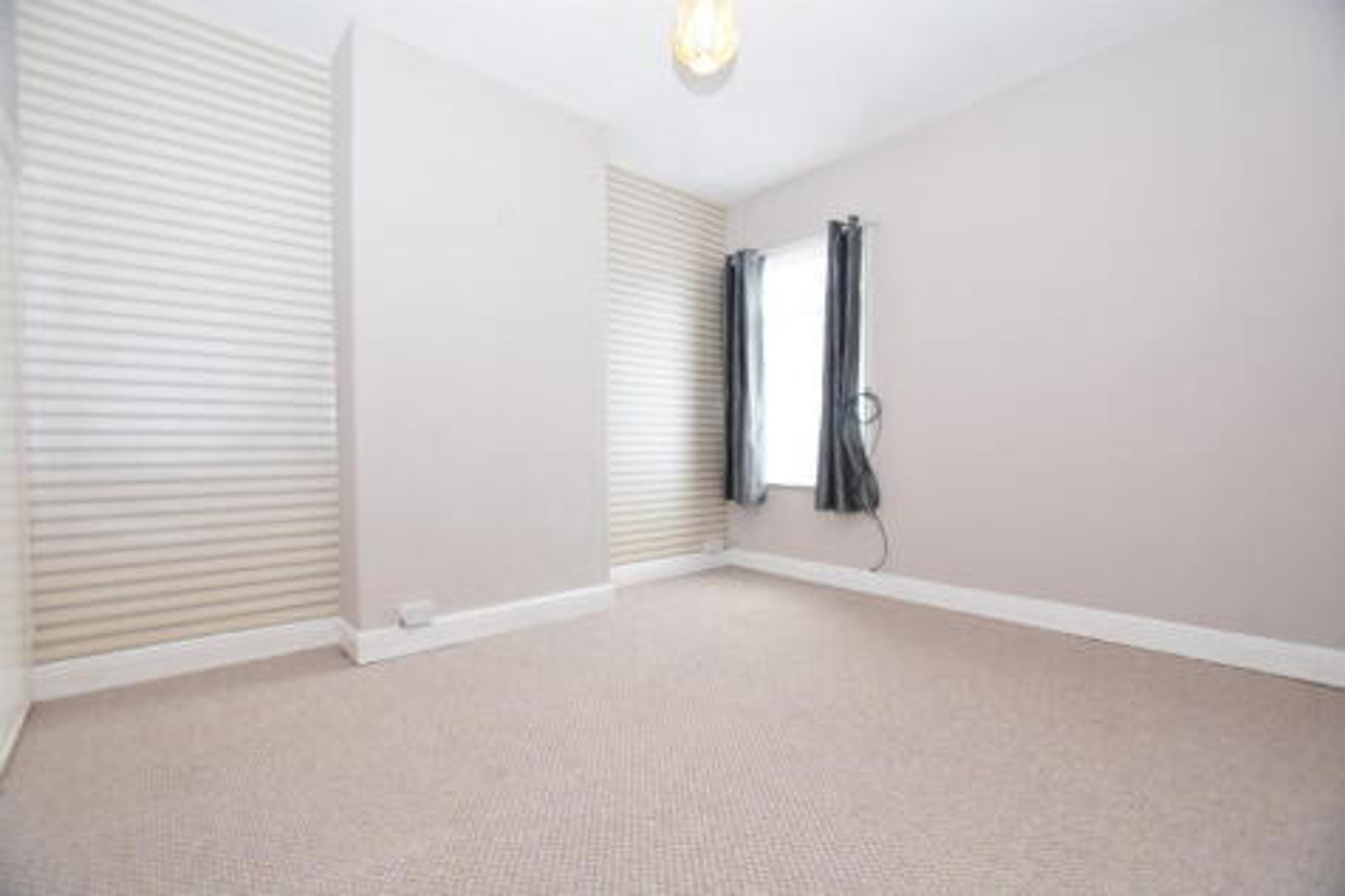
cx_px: 672
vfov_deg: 77.3
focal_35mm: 15
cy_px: 448
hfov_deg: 100.4
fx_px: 560
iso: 900
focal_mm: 10
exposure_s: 1/60
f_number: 4
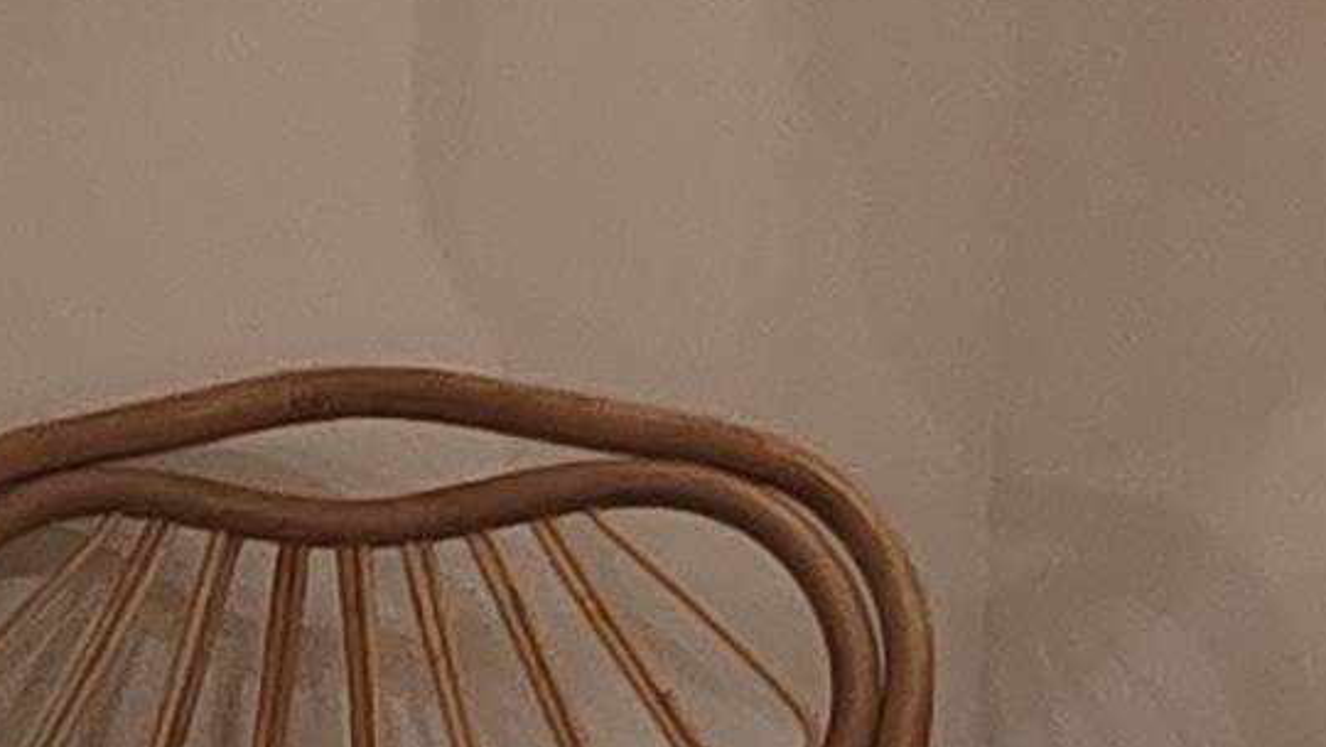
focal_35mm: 246
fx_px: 8651
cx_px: -1878
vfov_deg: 4.9
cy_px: 1447
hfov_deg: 8.1
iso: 640
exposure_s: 1/100
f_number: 1.9
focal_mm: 6.12
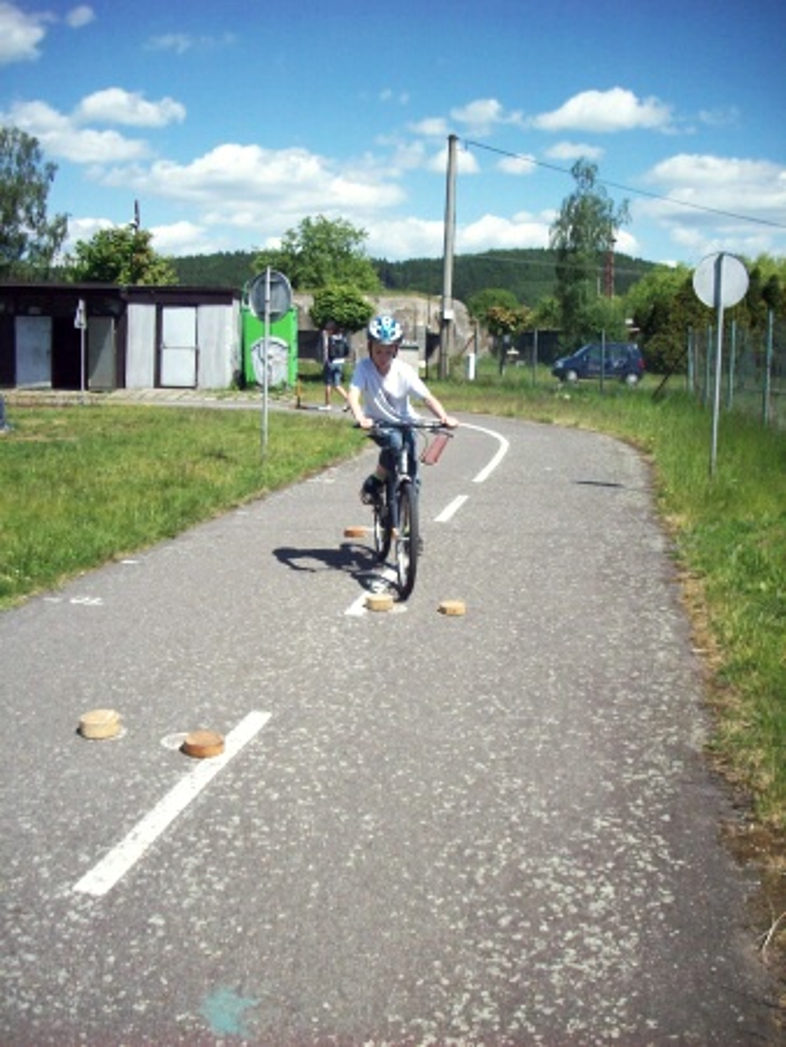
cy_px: 524
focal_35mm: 37
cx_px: 393
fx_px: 1119
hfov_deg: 38.7
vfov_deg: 50.1
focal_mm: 6.2
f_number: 5.6
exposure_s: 1/369
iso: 80
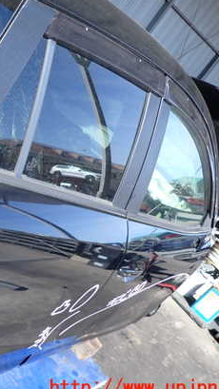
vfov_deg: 50.5
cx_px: -21
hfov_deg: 27.3
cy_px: 186
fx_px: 413
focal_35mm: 40
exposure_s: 1/500
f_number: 2
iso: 100
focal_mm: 4.5
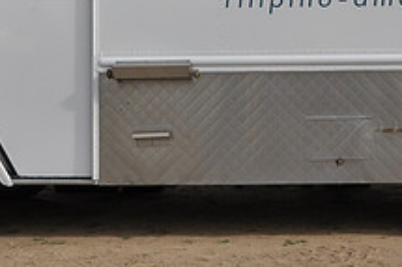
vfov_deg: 12.8
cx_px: 340
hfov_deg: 19.2
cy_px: -3
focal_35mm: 105
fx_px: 1172
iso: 200
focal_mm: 26
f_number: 10
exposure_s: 1/100
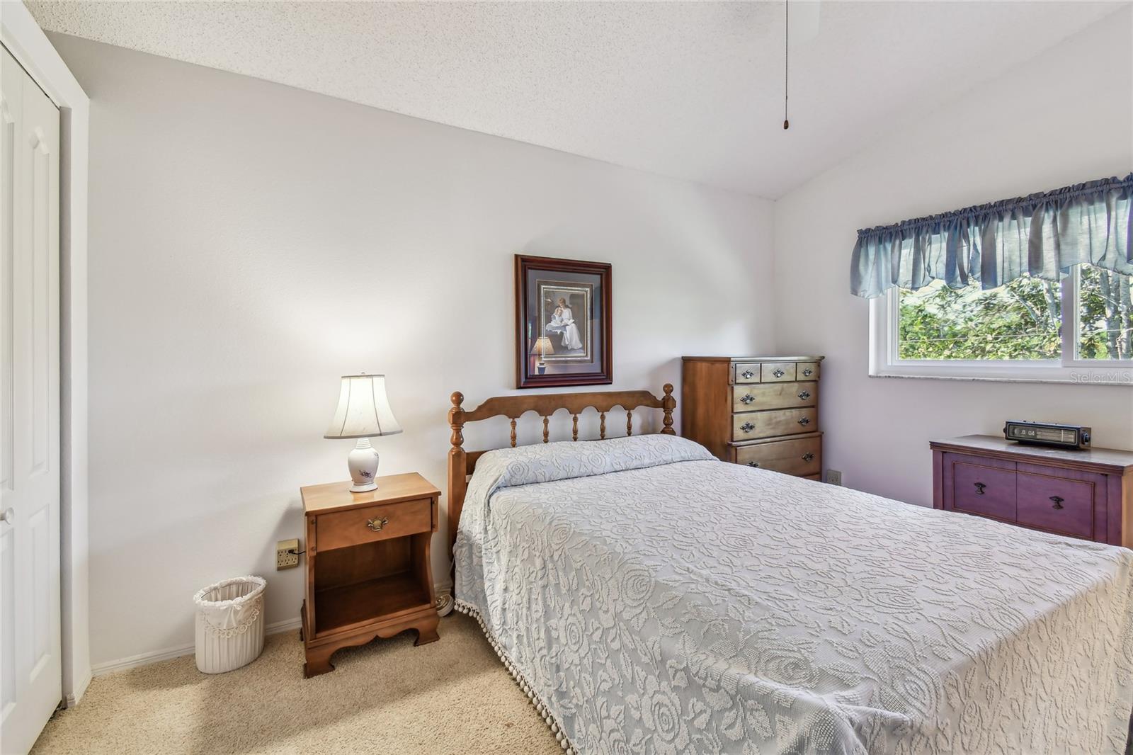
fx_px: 472
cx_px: 566
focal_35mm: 15
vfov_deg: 77.3
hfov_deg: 100.4
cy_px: 378
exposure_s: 1/6
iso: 100
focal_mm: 10
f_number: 7.1
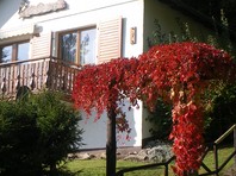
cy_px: 74
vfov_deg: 15.2
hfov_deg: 20.1
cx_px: 58
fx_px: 661
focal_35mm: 97
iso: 50
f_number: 5.2
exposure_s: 1/200
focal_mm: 8.4
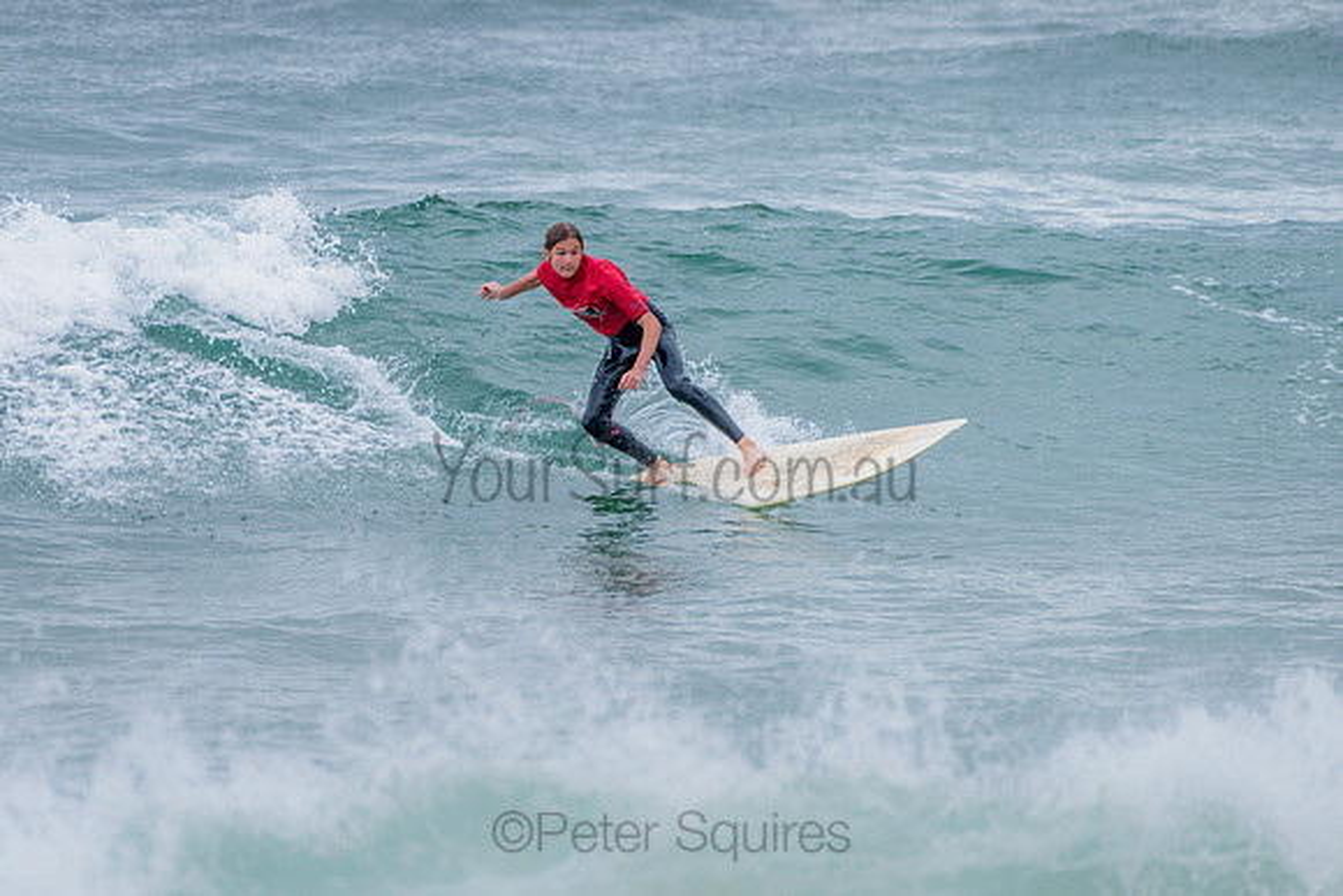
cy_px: 348
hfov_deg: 3.4
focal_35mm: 613
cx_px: 529
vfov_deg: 2.2
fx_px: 22874
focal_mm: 500
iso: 1000
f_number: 5.6
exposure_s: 1/2000
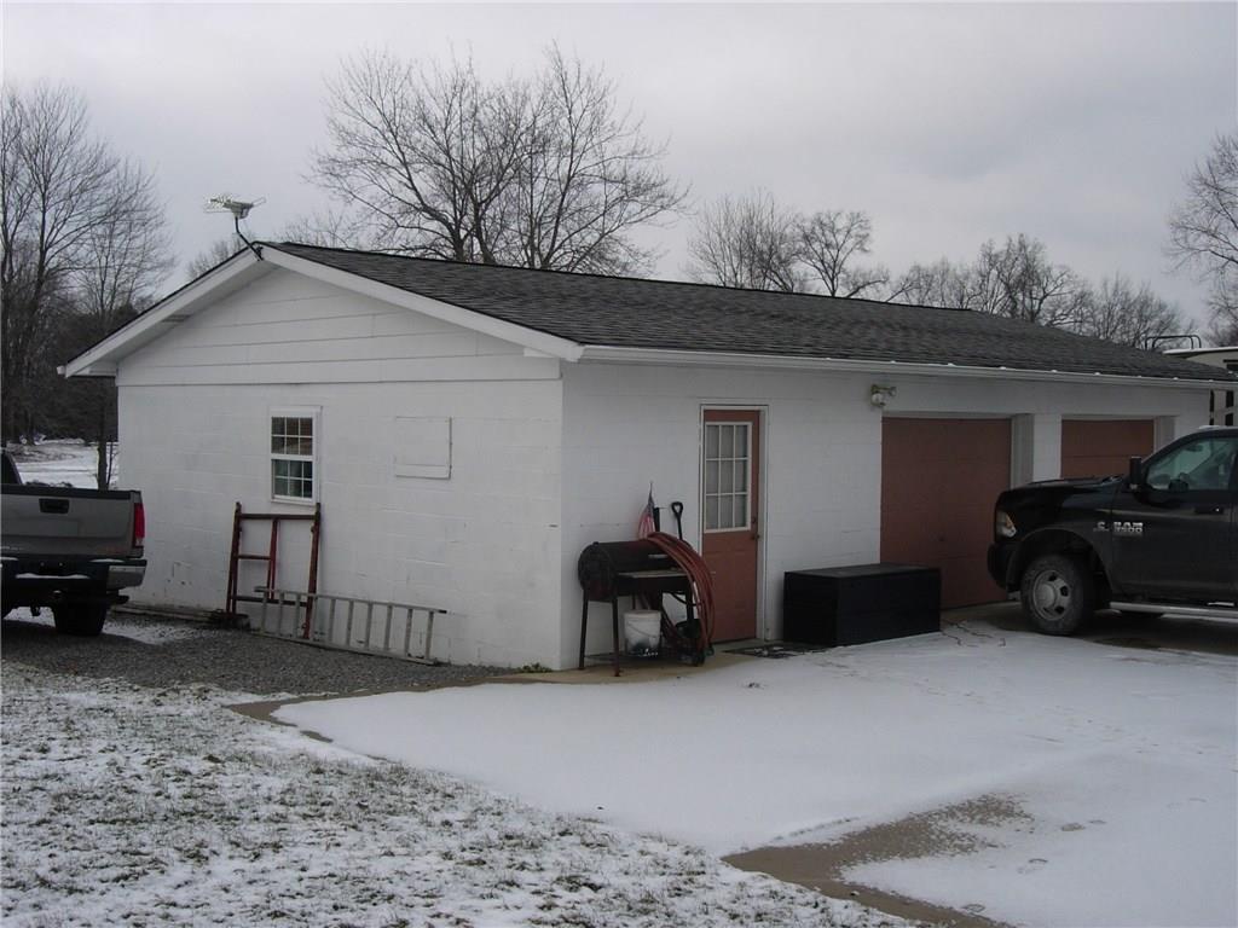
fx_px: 1466
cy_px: 464
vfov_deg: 35.1
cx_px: 619
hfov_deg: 45.8
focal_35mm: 41
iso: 79
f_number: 4.9
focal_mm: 8.5
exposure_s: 1/443
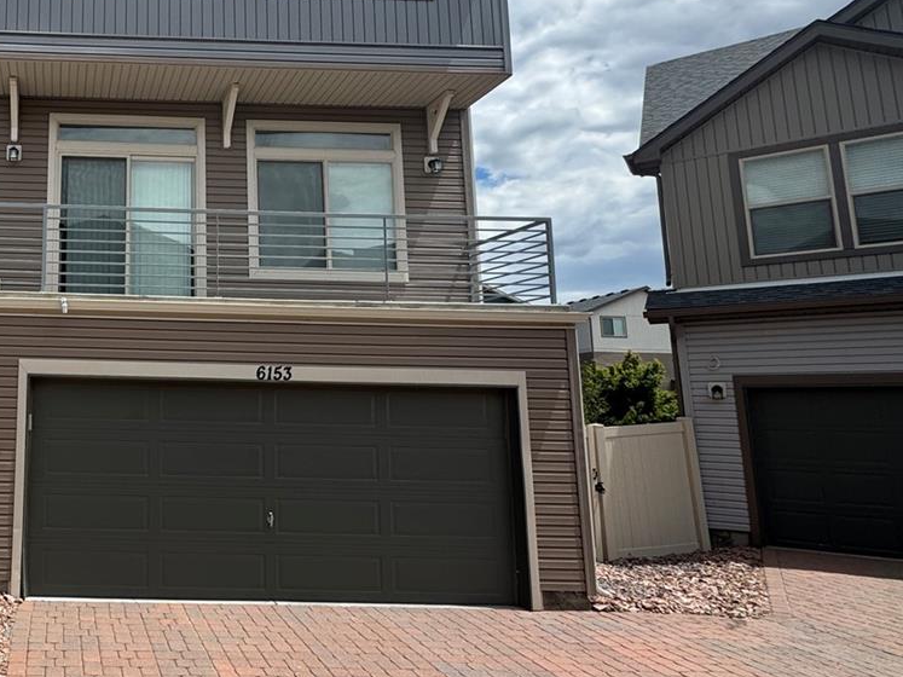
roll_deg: -1.2
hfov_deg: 55.1
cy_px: 308
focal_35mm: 27
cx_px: 62
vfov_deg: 51.3
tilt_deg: +8.5
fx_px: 704
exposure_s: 1/1277
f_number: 2.2
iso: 40
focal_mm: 2.22
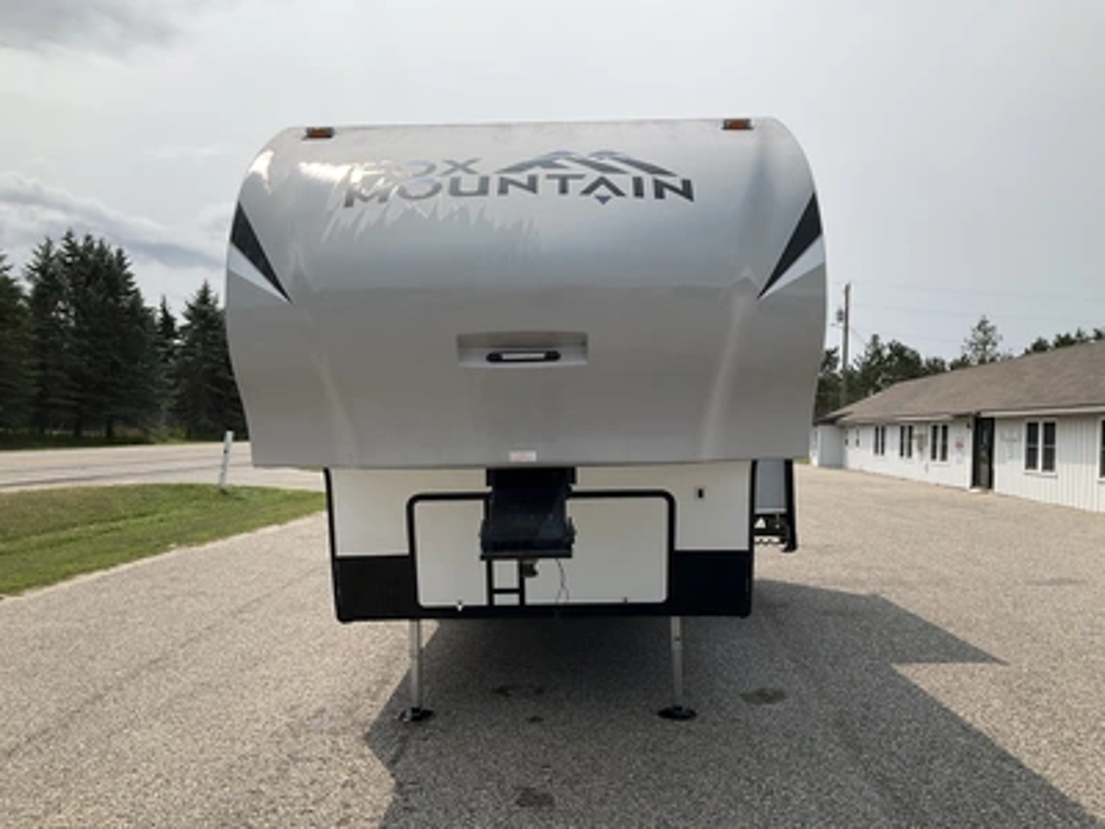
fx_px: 926
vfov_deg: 48.2
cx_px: 552
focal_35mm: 29
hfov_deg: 61.7
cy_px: 414
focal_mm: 3
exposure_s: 1/3534
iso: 25
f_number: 1.8
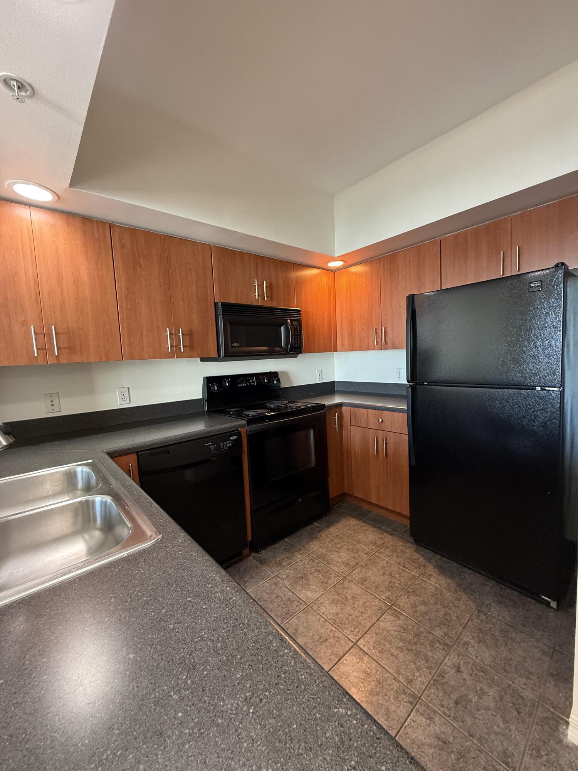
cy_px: 386
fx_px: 312
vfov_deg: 102.1
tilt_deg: -4.8
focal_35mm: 14
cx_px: 289
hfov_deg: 85.7
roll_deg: +2.2
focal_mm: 2.22
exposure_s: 1/59
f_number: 2.2
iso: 500
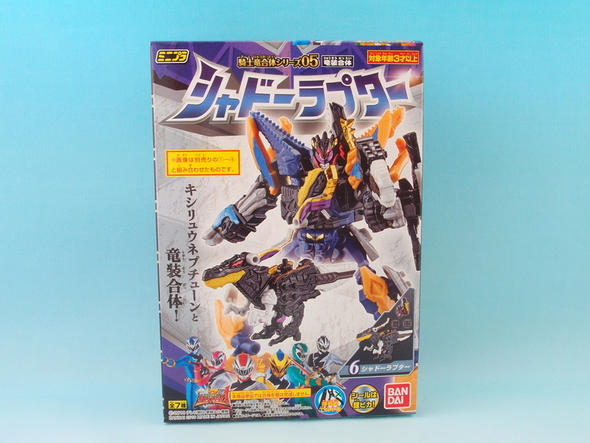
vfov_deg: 37.7
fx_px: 648
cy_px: 222
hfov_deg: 49.0
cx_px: 295
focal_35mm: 38
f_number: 8
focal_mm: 8.16
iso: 100
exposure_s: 1
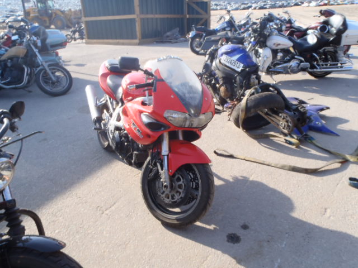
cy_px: 134
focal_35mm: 28
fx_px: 290
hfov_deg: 63.4
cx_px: 179
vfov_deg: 49.7
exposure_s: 1/250
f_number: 4.5
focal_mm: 5
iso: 80
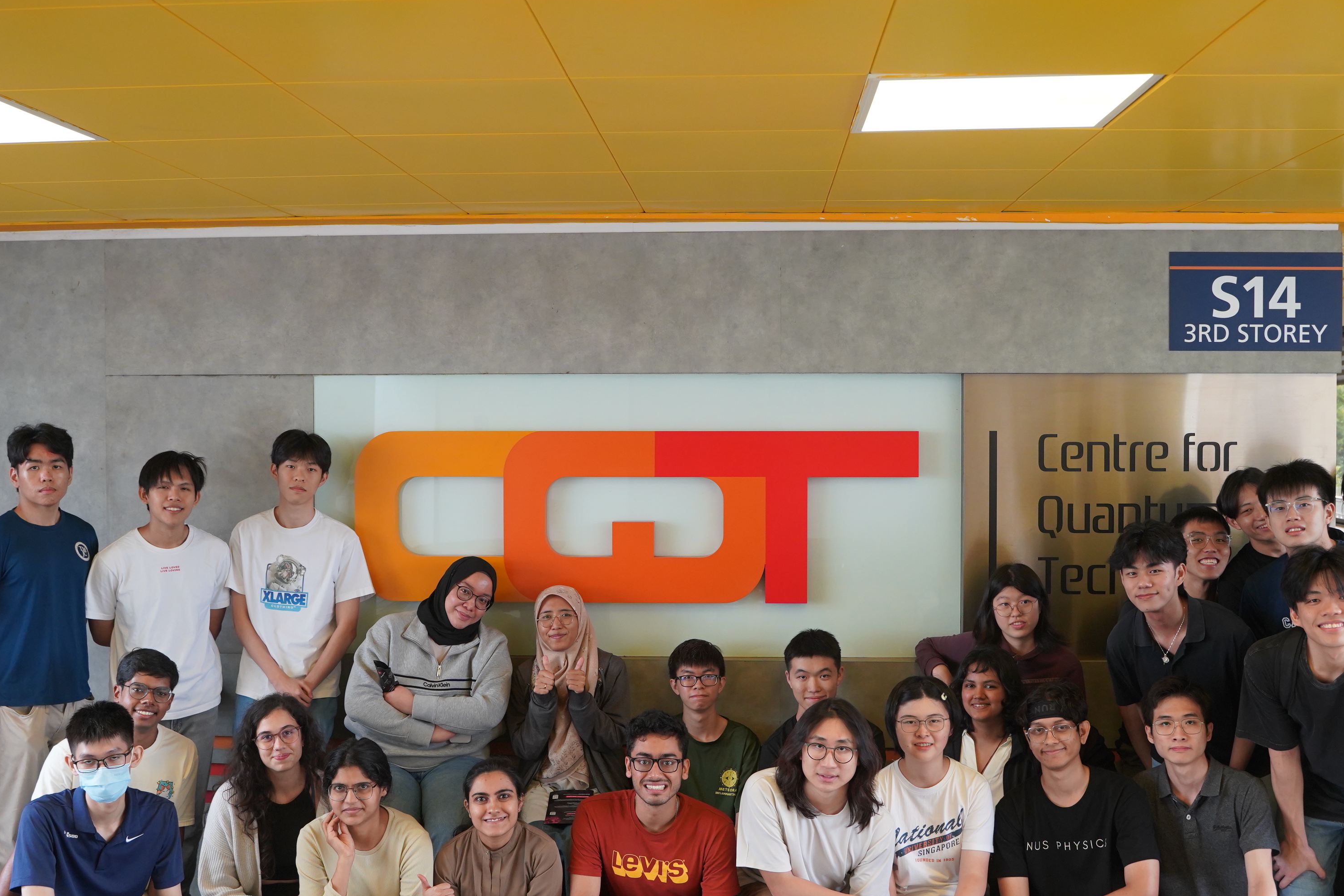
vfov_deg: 32.6
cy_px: 452
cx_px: 691
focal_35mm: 41
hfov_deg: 47.4
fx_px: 1531
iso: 1600
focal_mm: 31
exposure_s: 1/160
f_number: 4
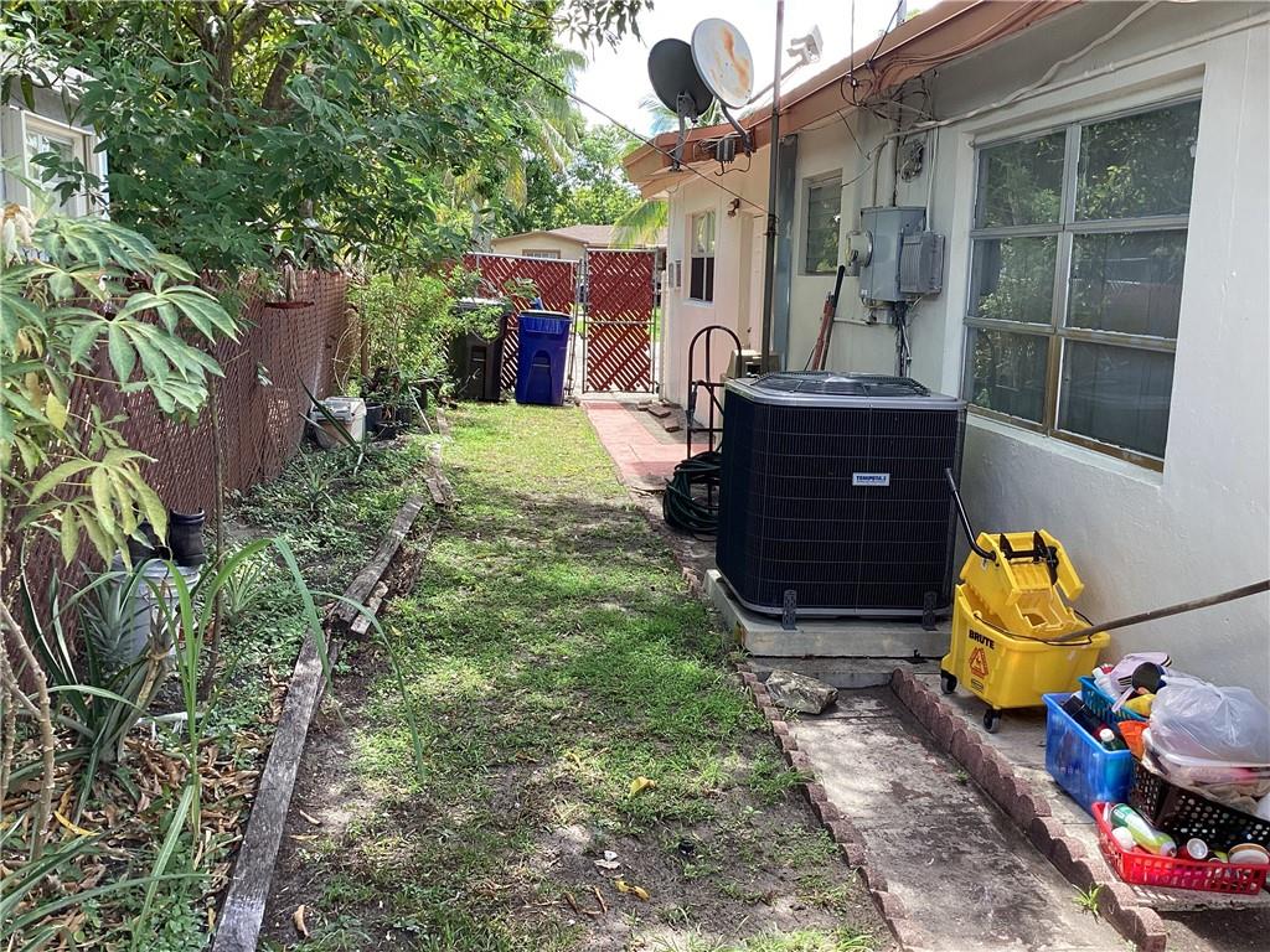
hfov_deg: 58.4
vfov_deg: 45.4
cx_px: 635
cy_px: 476
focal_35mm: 31
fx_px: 1137
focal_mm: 3.3
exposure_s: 1/120
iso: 25
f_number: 2.4
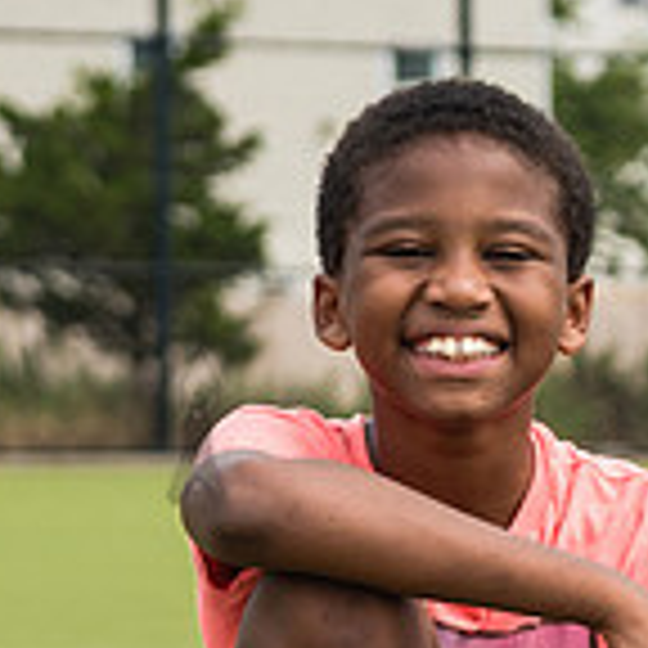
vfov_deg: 5.8
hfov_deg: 5.8
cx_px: 804
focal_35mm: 300
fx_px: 6354
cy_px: 635
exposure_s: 1/1250
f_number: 4
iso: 250
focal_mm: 70
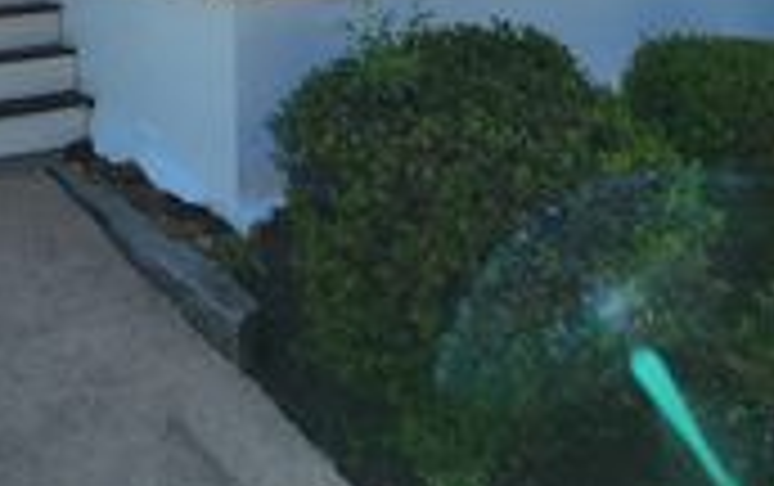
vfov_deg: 22.5
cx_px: 176
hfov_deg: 47.0
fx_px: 845
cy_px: -335
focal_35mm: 40
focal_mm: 2.2
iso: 50
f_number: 2.2
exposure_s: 1/2436
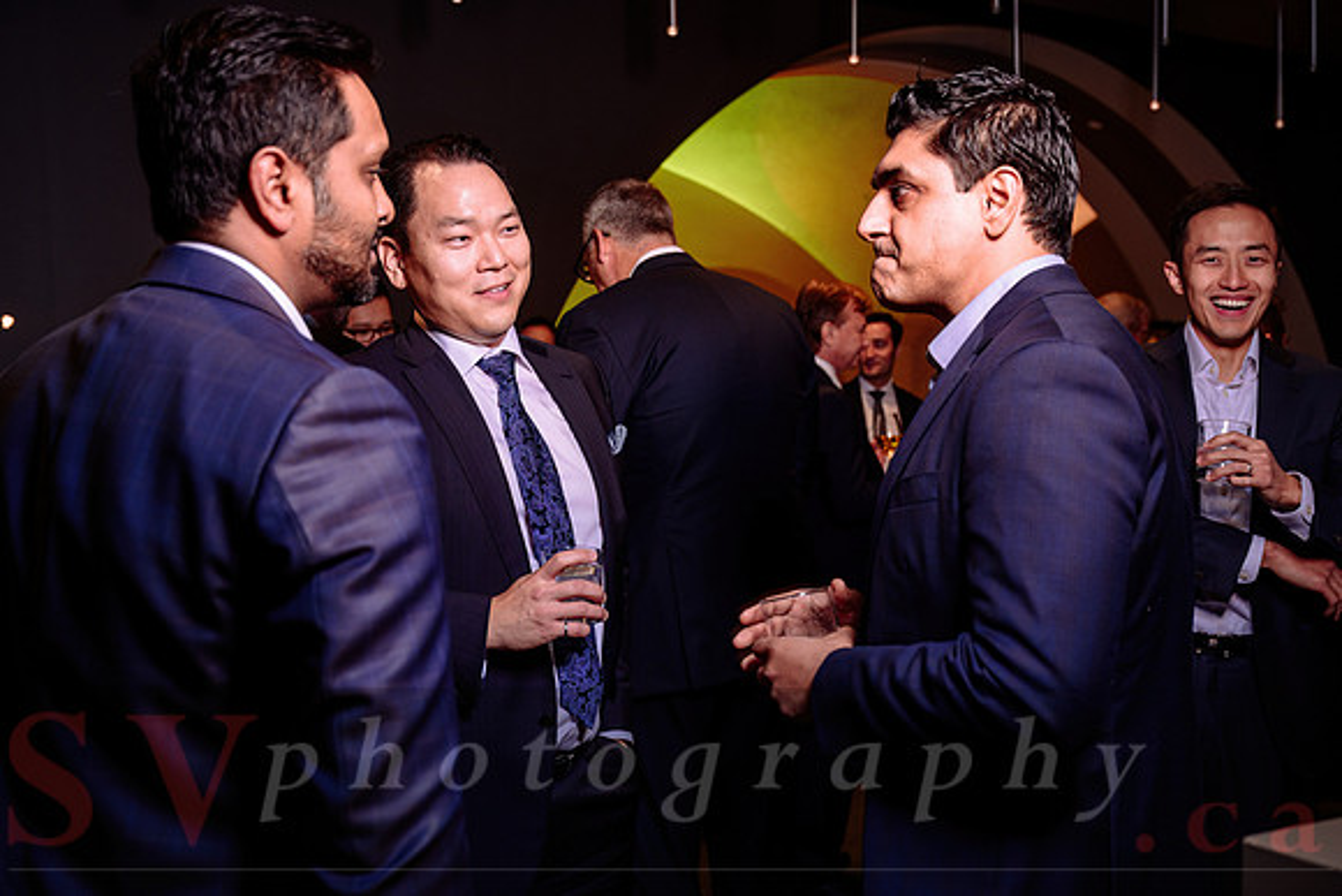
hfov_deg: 48.5
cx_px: 705
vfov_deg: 33.5
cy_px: 425
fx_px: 1489
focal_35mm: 40
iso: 800
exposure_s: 1/60
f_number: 4
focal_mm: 38
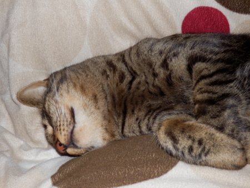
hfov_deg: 38.9
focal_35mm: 49
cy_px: 94
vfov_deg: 29.7
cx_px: 125
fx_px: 354
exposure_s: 1/40
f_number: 11.2
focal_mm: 8.9
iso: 400
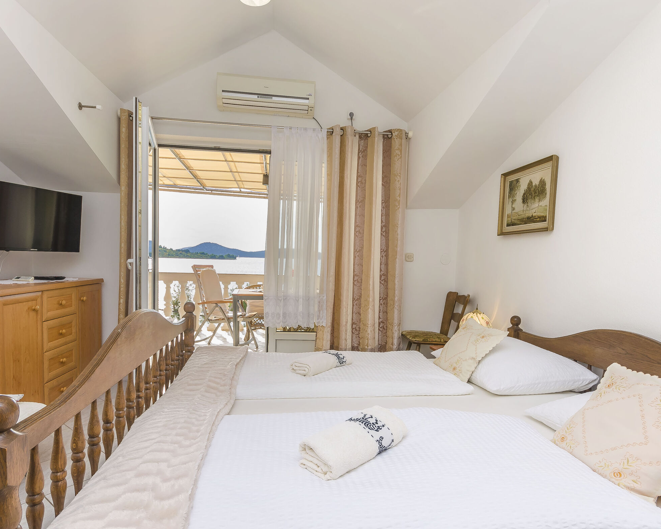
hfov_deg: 80.4
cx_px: 324
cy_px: 284
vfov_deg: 68.0
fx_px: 391
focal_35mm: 20
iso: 100
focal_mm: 10
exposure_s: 1/80
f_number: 8
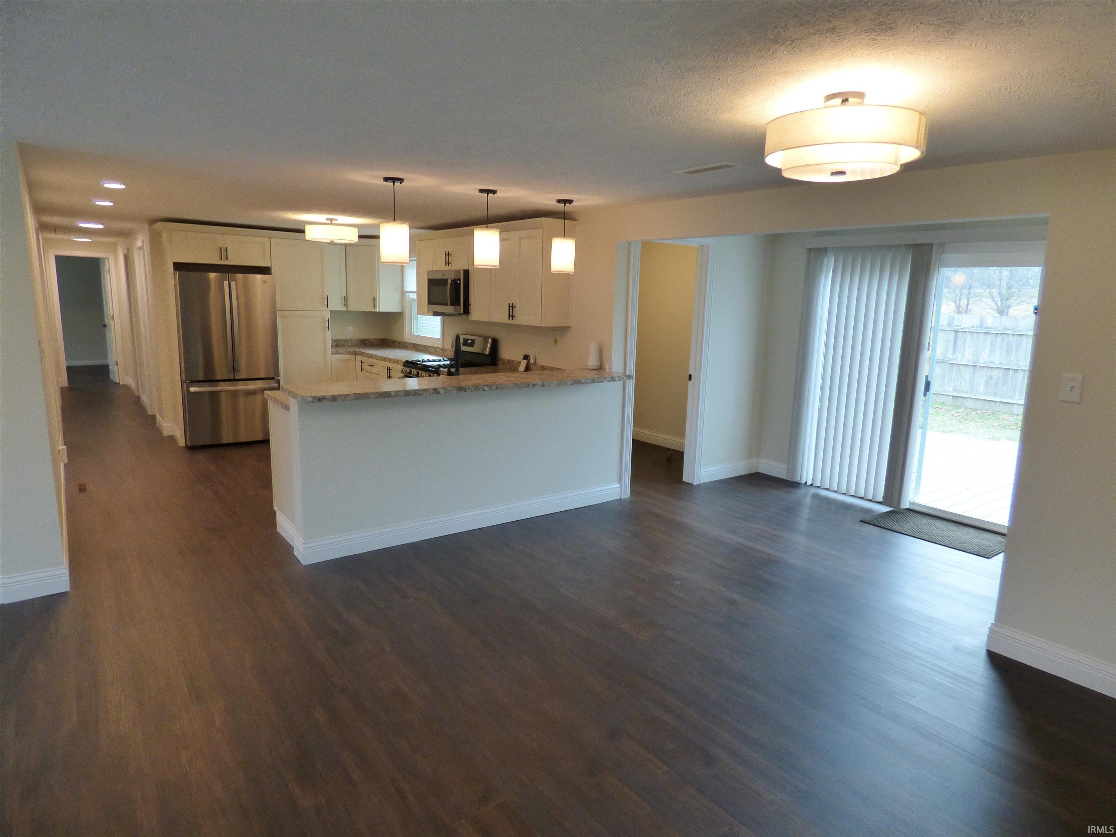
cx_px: 558
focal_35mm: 20
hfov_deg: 81.7
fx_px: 645
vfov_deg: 66.0
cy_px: 418
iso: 400
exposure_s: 1/80
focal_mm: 3.58
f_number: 2.8
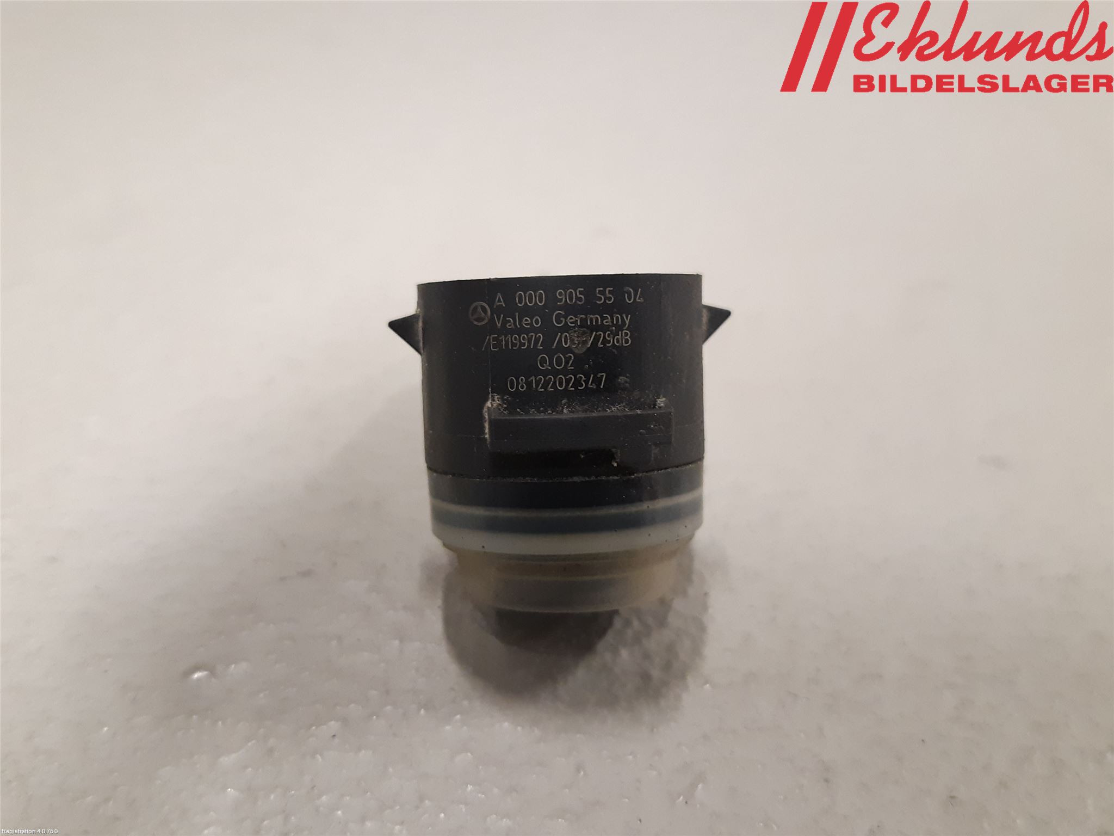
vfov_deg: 53.1
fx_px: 837
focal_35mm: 26
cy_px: 418
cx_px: 557
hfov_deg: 67.3
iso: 250
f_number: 1.7
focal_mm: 3.93
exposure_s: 1/33
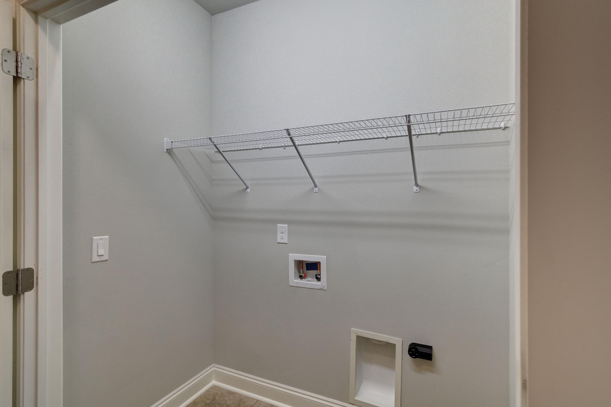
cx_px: 306
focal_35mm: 16
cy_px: 204
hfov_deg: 96.7
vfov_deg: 73.7
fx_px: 271
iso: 400
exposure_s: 1/250
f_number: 7.1
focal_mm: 11
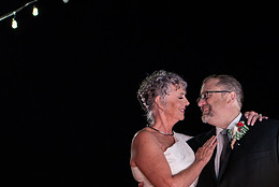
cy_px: 200
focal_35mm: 78
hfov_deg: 25.8
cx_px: 195
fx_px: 605
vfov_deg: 17.0
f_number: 3.2
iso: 2000
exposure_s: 1/200
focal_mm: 35
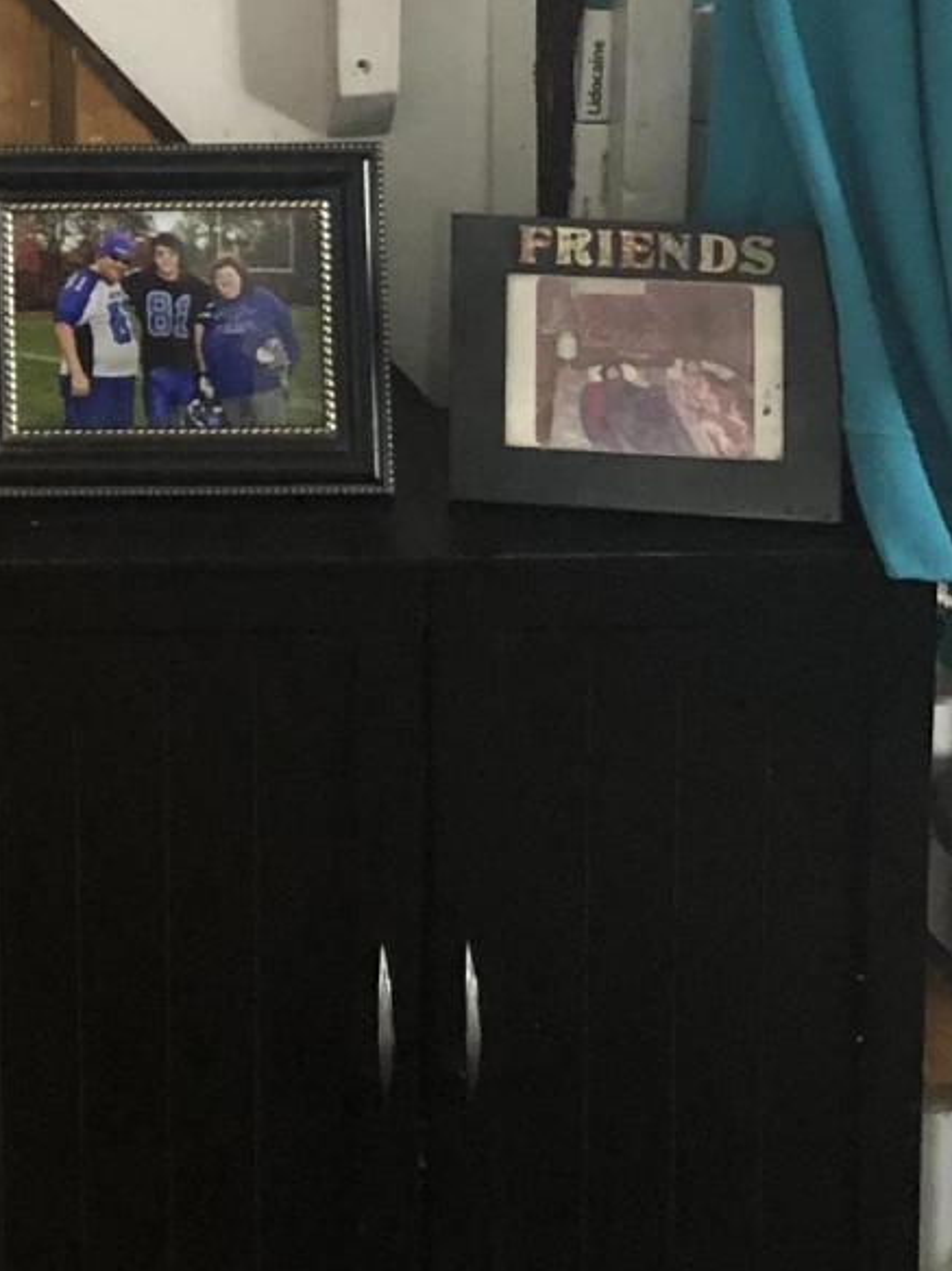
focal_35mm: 96
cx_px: -166
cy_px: -368
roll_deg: +1.3
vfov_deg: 19.0
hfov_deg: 14.9
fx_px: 3522
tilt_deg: -11.2
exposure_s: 1/9
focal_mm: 3.99
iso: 100
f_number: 1.8
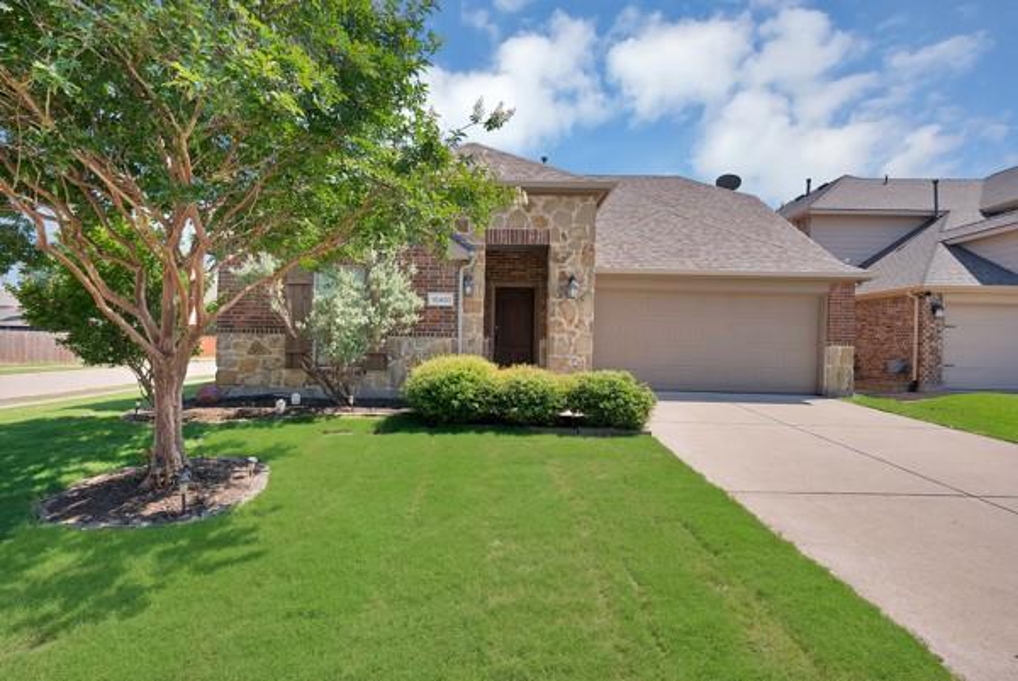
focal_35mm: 17
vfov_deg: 70.5
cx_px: 509
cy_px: 340
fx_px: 481
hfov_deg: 93.2
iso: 640
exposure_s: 1/320
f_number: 9
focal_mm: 17
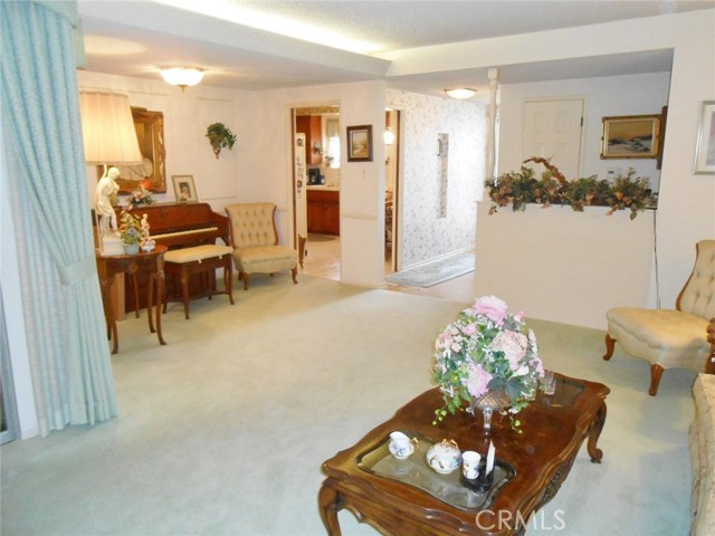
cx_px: 358
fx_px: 537
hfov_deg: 67.3
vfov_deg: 53.1
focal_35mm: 26
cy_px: 268
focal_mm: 4.6
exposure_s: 1/25
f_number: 3.5
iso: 320
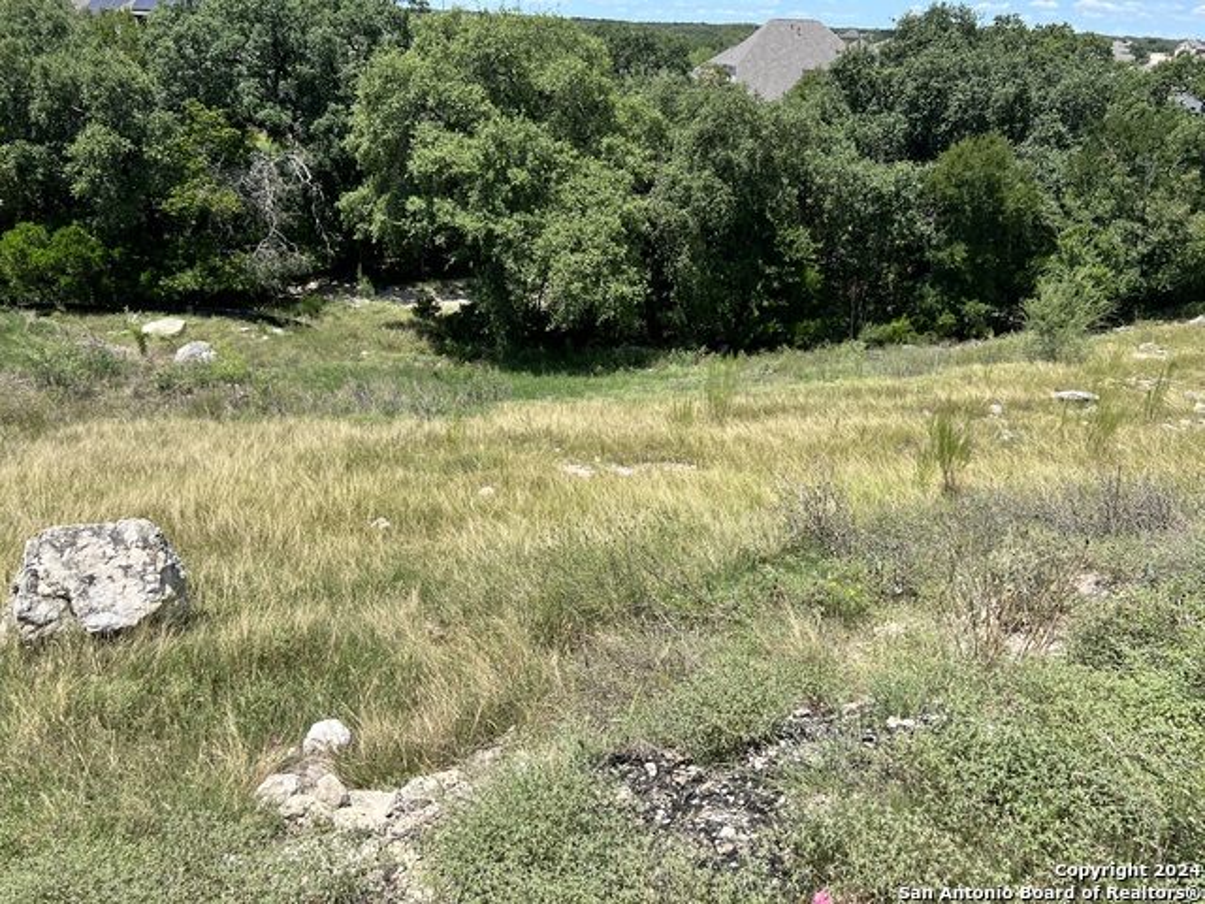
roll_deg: -2.2
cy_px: 452
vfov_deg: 53.1
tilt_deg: -25.2
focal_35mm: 26
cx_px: 602
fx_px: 905
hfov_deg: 67.3
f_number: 1.5
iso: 50
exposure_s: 1/3460
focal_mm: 5.7
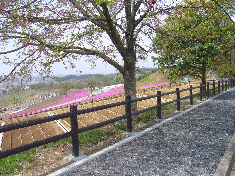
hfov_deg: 52.6
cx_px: 118
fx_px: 238
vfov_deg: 40.7
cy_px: 88
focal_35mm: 35
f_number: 5.6
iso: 100
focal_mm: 5.8
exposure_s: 1/250
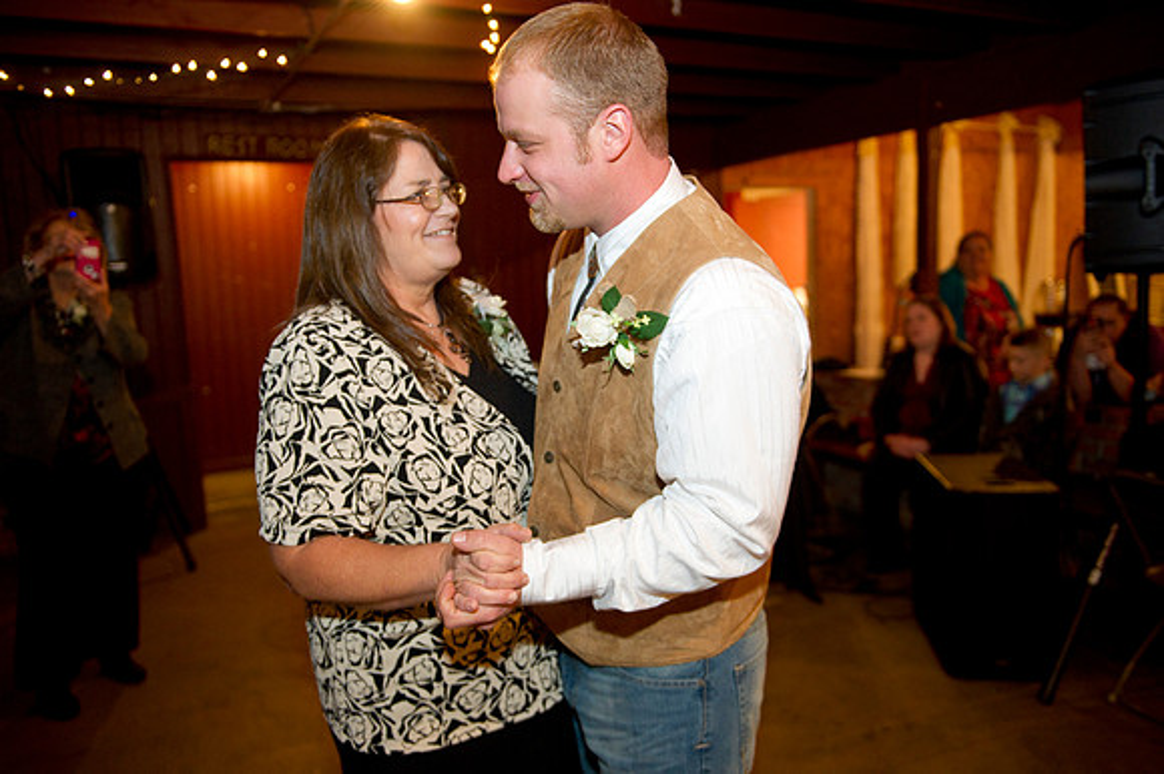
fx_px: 937
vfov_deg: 44.9
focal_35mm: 29
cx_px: 582
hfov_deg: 63.7
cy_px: 387
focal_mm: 29
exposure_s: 1/80
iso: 1600
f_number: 2.8
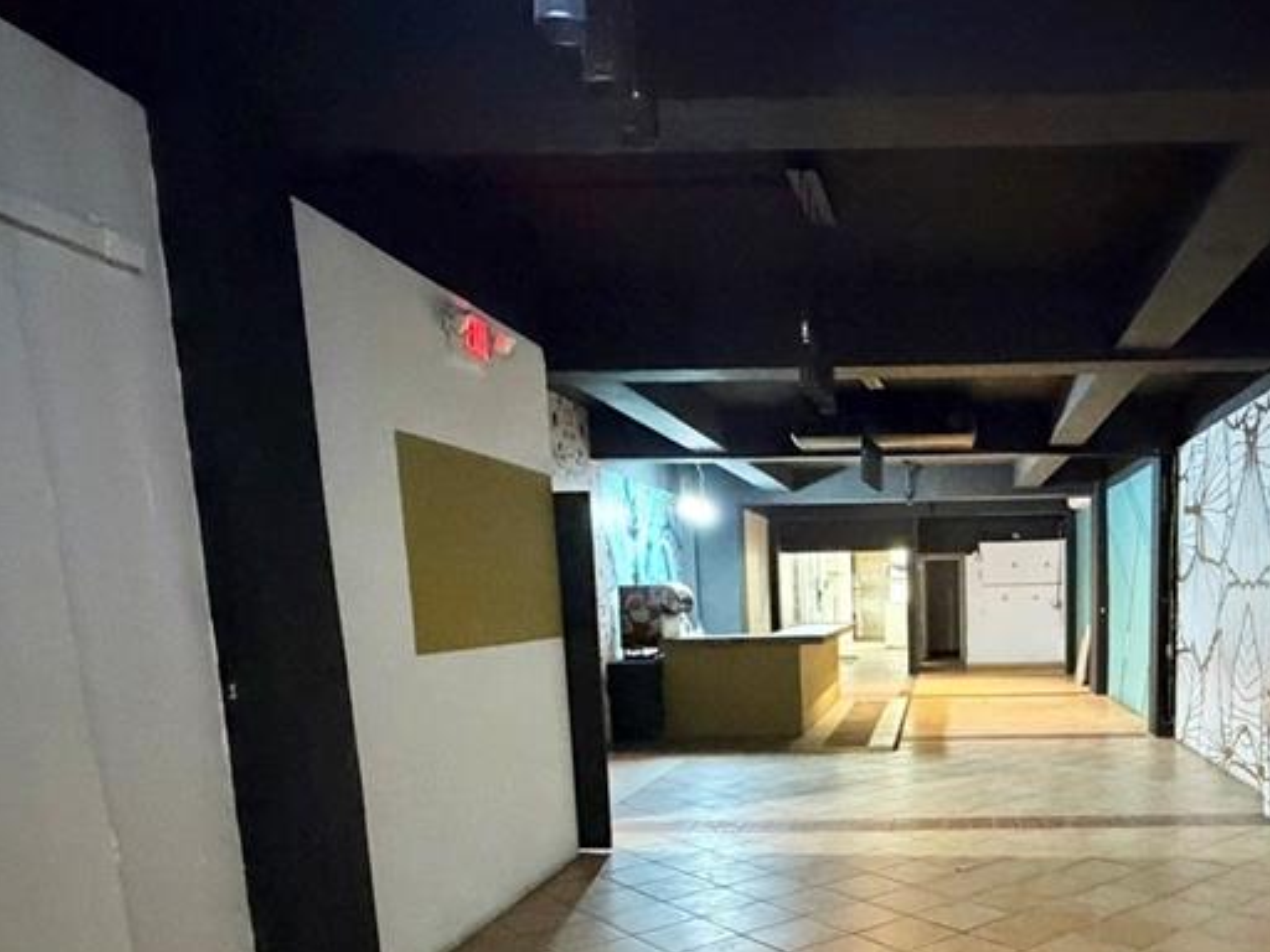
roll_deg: +0.7
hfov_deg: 60.4
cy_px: 744
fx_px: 1027
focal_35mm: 28
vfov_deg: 47.4
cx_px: 933
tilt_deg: -8.5
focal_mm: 2.22
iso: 1250
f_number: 2.2
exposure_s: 1/30
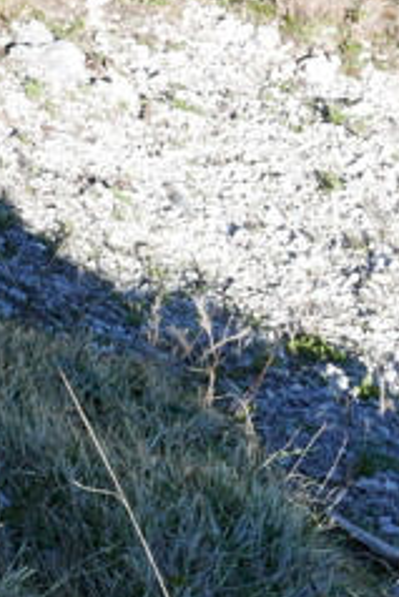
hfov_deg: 11.7
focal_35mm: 111
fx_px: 1843
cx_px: -247
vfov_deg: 18.2
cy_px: 105
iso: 200
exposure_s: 1/250
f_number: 5.6
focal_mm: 14.9
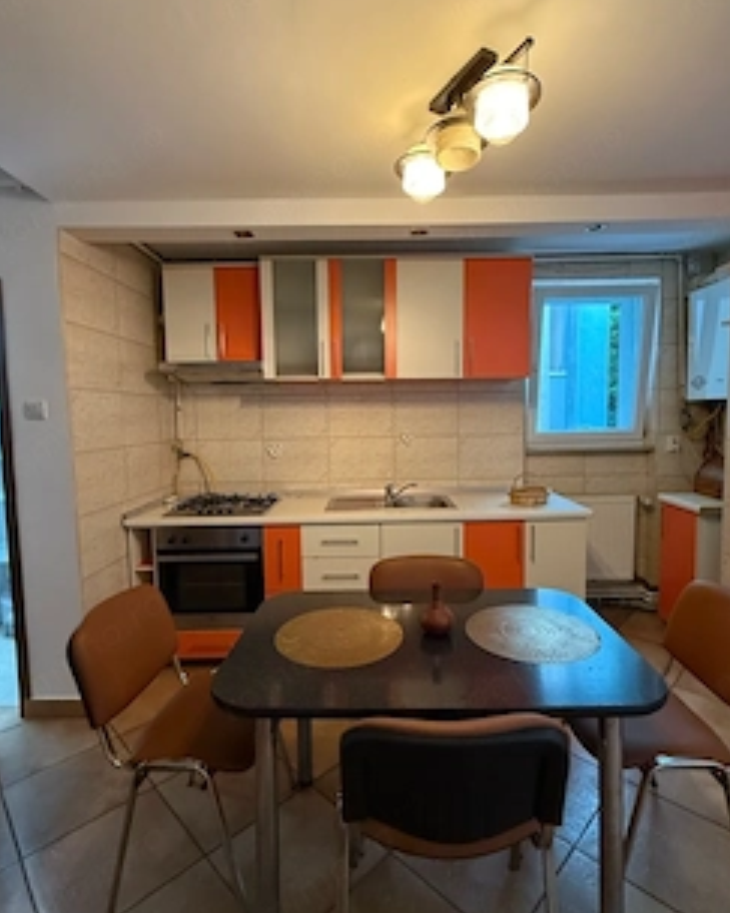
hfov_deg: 73.8
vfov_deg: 86.4
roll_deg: +0.6
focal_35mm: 18
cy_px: 456
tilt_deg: -5.2
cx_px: 373
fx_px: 486
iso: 640
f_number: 2.2
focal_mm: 2.22
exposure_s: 1/50
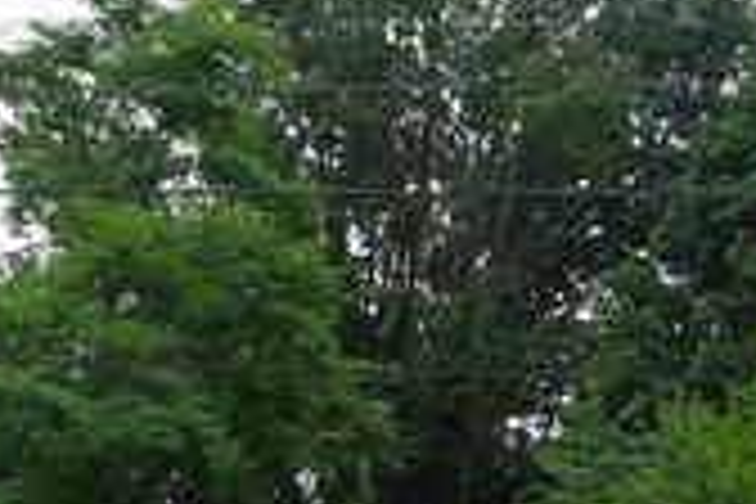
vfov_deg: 13.7
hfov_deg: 21.5
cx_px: 356
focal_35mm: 95
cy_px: 713
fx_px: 1995
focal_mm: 21.5
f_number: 5.6
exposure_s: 1/480
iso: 160
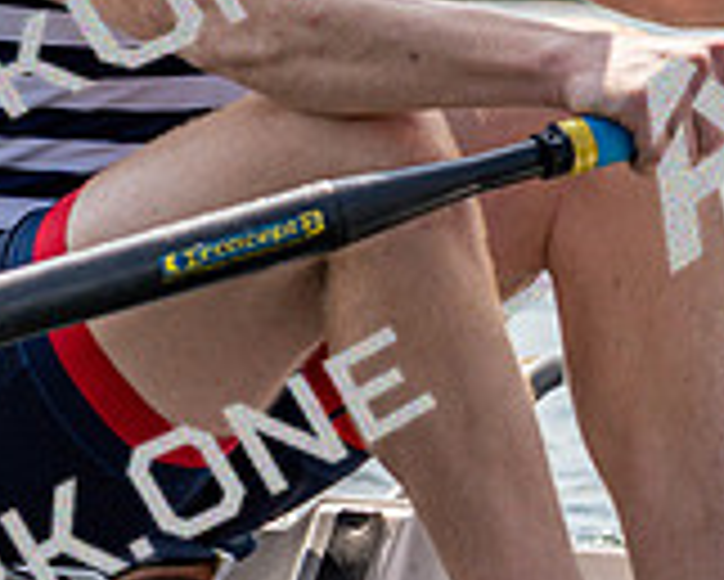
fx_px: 14472
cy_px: -155
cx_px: 261
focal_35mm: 675
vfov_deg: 2.3
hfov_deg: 2.9
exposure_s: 1/1600
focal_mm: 200
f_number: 5.6
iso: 200
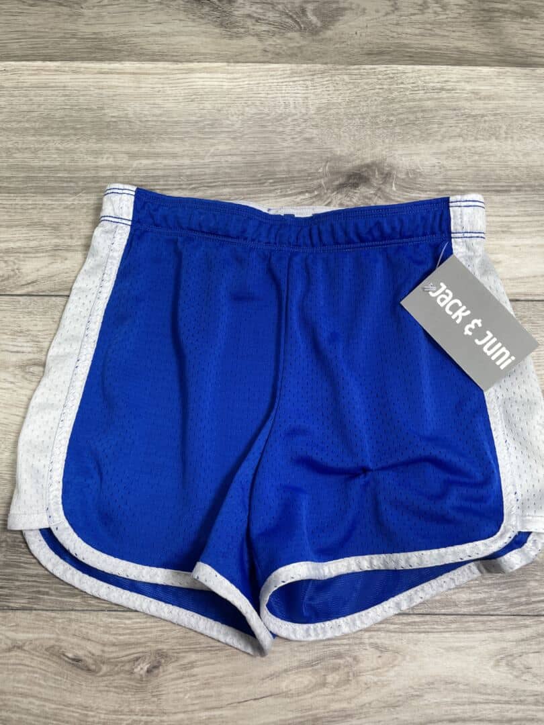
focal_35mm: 26
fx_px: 545
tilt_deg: -72.2
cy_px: 362
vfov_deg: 67.3
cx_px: 272
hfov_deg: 53.1
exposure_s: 1/61
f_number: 1.6
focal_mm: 4.2
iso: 80
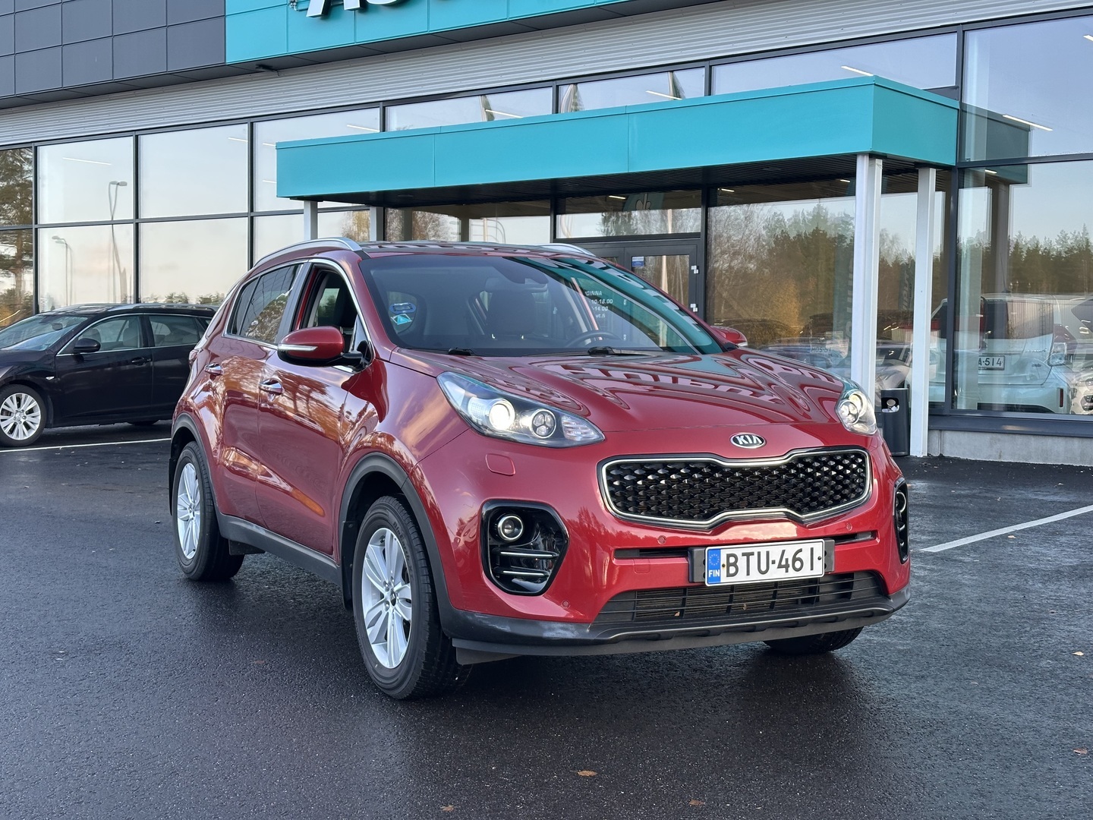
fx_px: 1516
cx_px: 546
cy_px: 410
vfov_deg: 30.3
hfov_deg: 39.7
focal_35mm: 48
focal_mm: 6.86
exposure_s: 1/316
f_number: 1.78
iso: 80
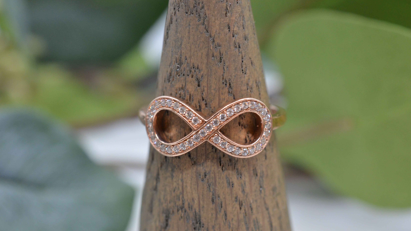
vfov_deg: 19.1
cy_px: 124
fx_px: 687
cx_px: 206
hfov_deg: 33.3
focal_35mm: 63
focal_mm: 40
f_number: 9
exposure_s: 1/125
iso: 1000
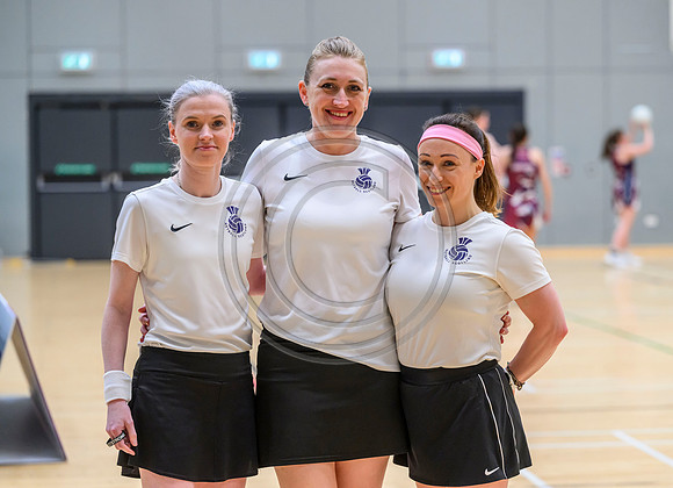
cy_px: 244
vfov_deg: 13.0
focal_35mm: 111
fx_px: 2131
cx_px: 365
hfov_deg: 17.9
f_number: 3.2
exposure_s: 1/800
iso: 4000
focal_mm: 105
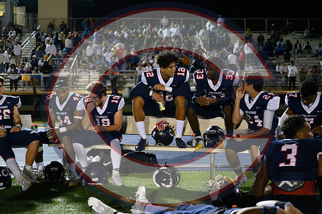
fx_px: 483
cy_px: 107
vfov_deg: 25.0
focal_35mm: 54
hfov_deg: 36.9
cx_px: 161
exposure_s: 1/3200
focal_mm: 54
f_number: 2.8
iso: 22800
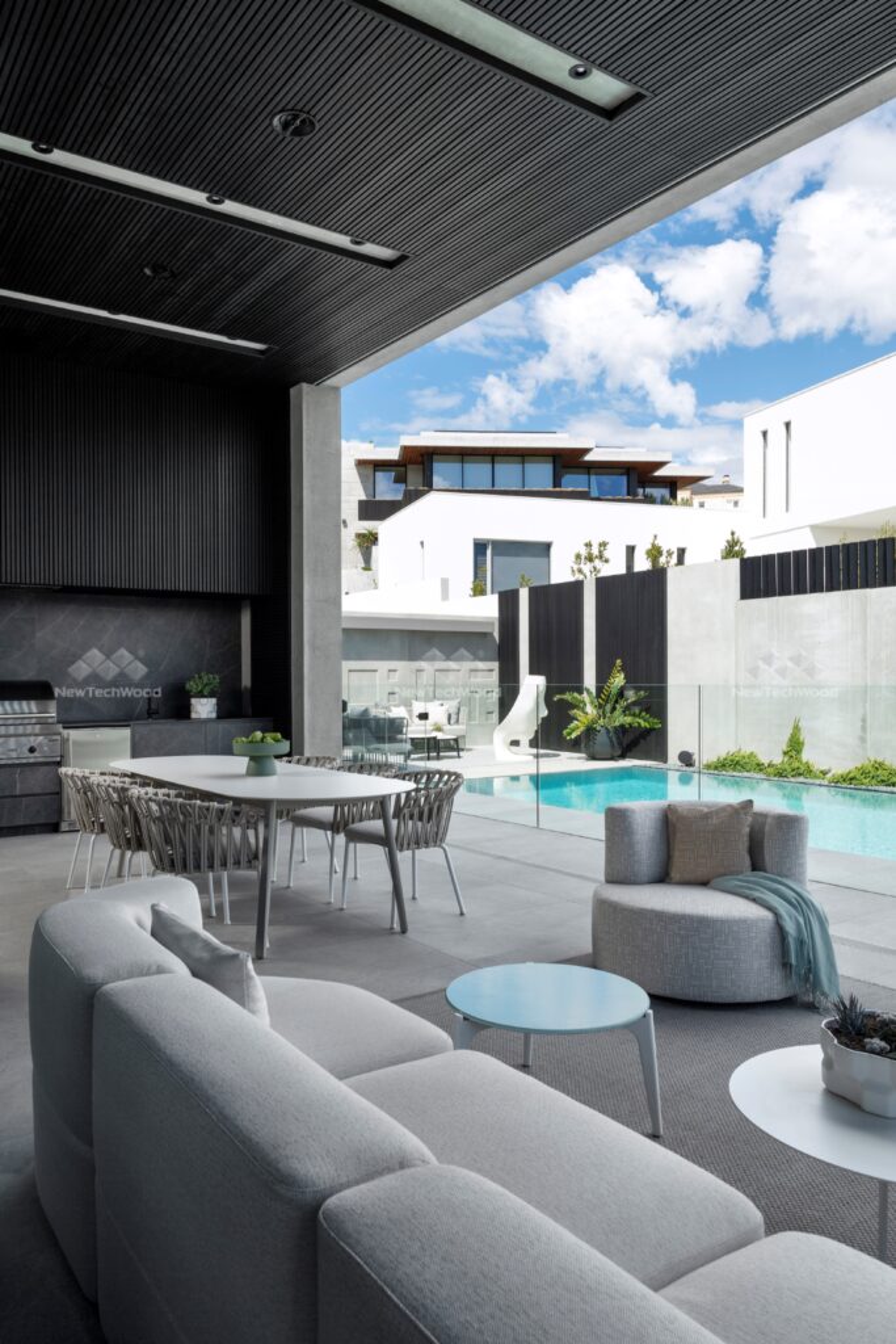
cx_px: 448
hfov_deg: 49.6
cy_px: 672
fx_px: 970
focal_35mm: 26
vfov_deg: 69.4
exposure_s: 1/50
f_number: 14
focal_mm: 26
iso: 64
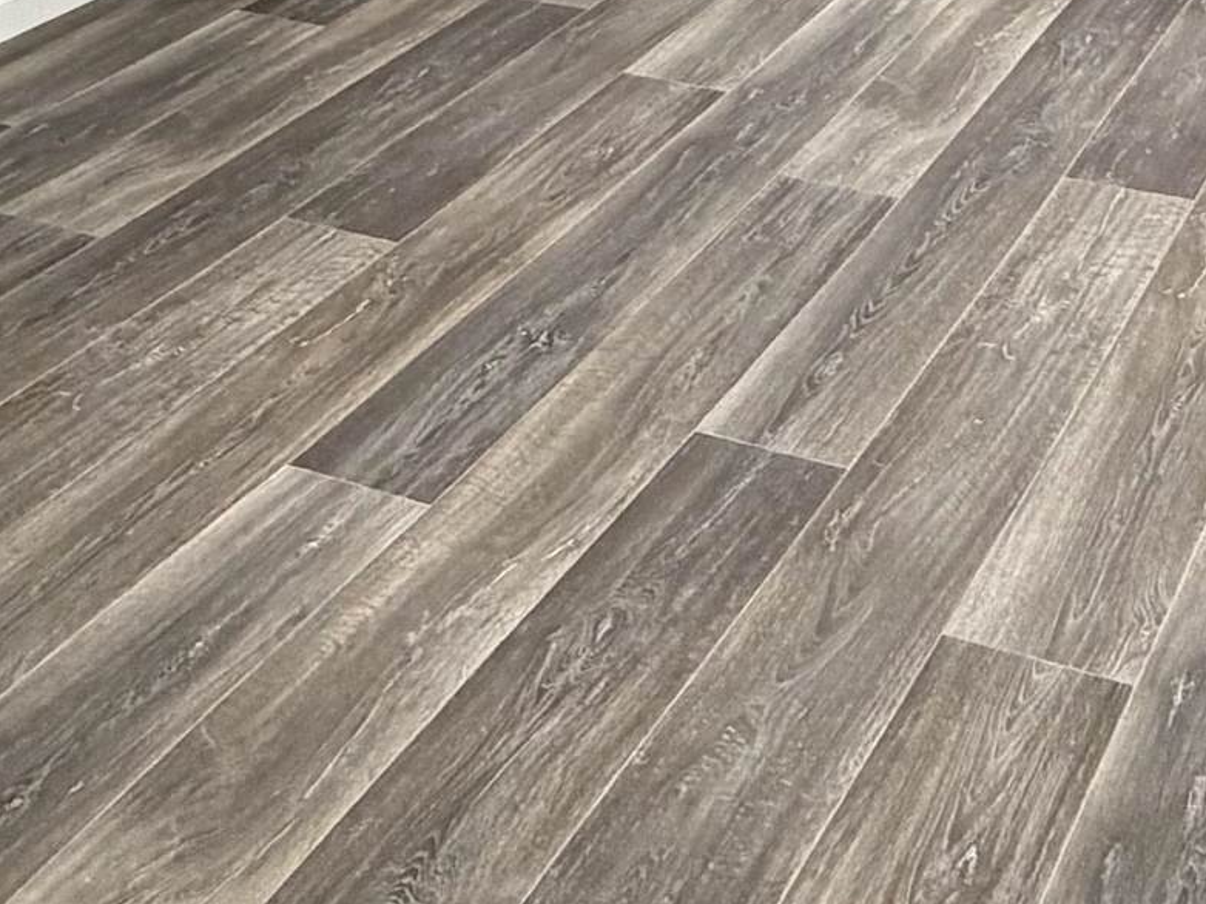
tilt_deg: -12.9
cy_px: -318
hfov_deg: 33.8
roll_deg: +0.9
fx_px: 1916
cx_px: 985
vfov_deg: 23.1
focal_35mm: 55
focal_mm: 2.22
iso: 320
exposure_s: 1/60
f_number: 2.2
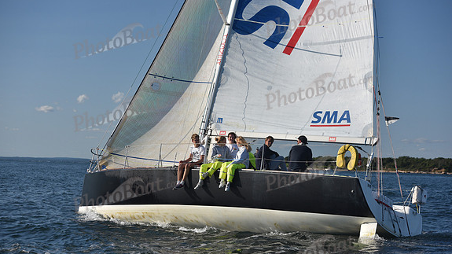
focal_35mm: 74
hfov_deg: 28.6
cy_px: 141
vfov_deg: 16.3
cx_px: 225
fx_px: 887
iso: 250
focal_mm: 70
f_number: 5
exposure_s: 1/1600
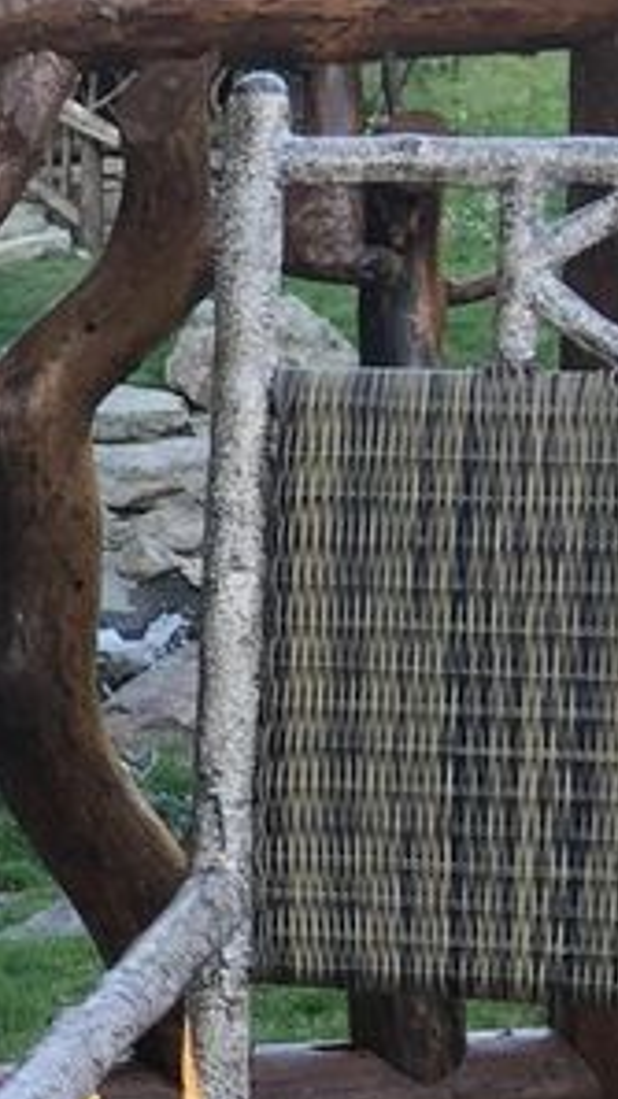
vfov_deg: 14.0
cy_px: 673
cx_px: -1266
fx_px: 4459
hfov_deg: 7.1
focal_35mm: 153
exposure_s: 1/60
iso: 25
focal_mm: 4.15
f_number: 2.2
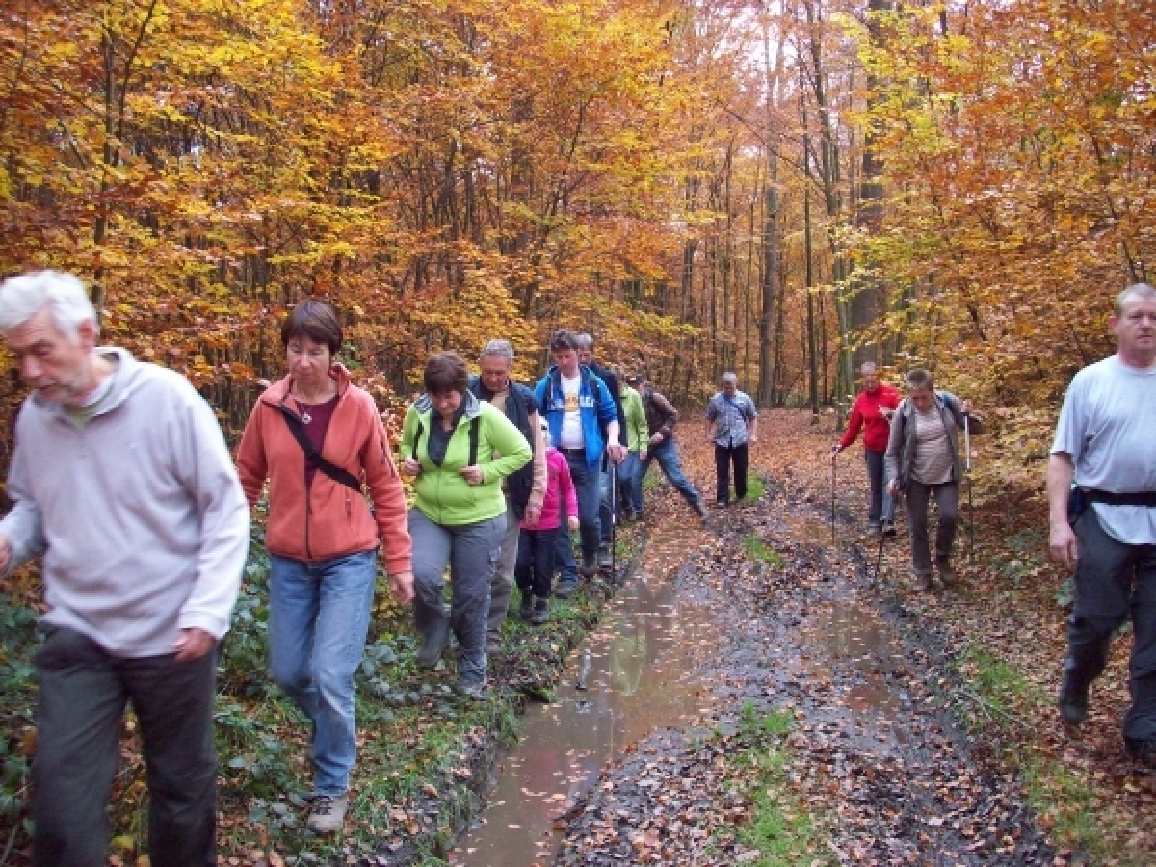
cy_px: 434
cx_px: 578
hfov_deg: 50.1
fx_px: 1236
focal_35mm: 37
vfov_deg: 38.7
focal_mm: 6.2
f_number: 2.8
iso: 160
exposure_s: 1/36.2
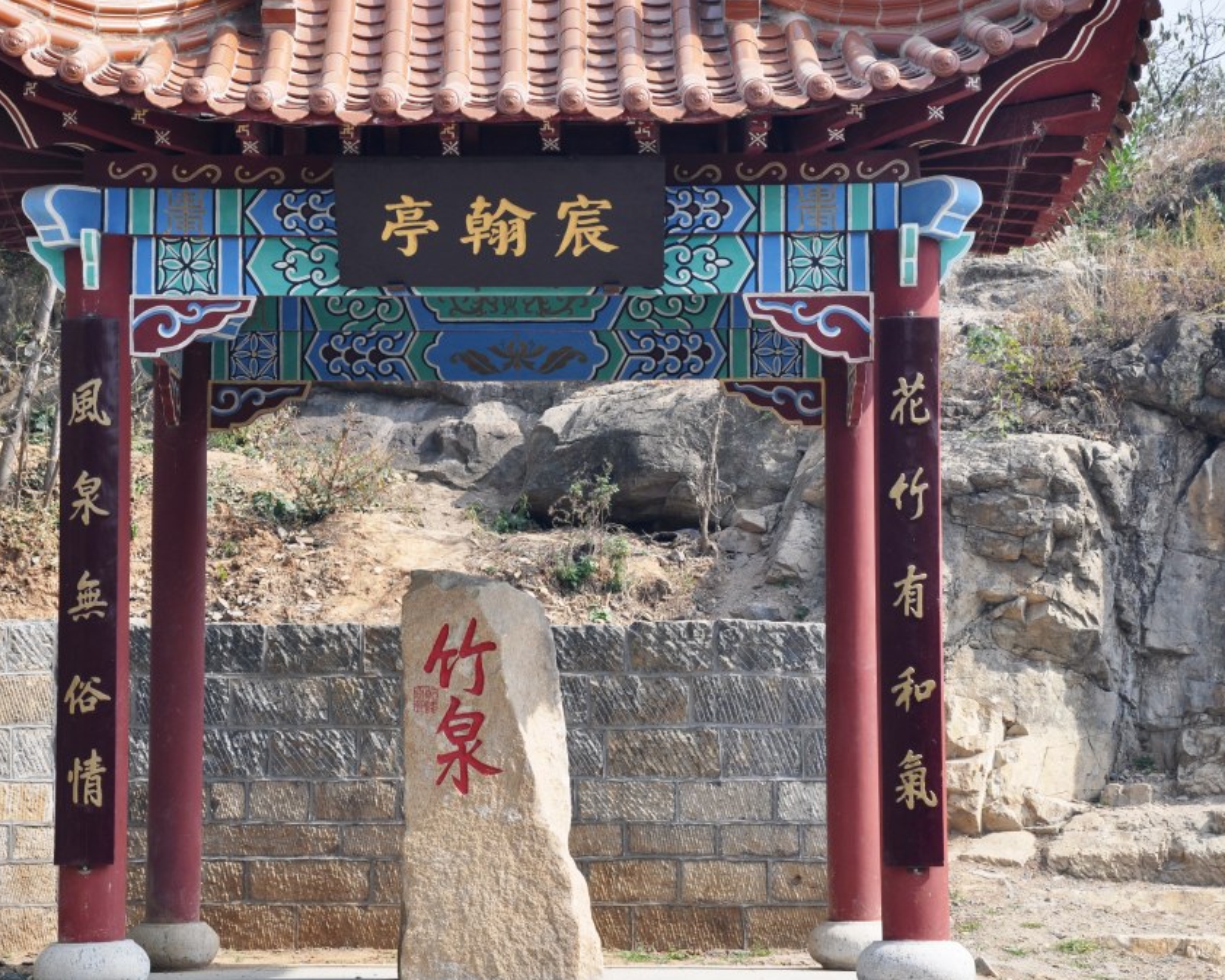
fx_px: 4097
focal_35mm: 113
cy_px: 491
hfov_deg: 17.0
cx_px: 487
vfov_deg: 13.6
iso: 200
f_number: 8
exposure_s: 1/250
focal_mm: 66
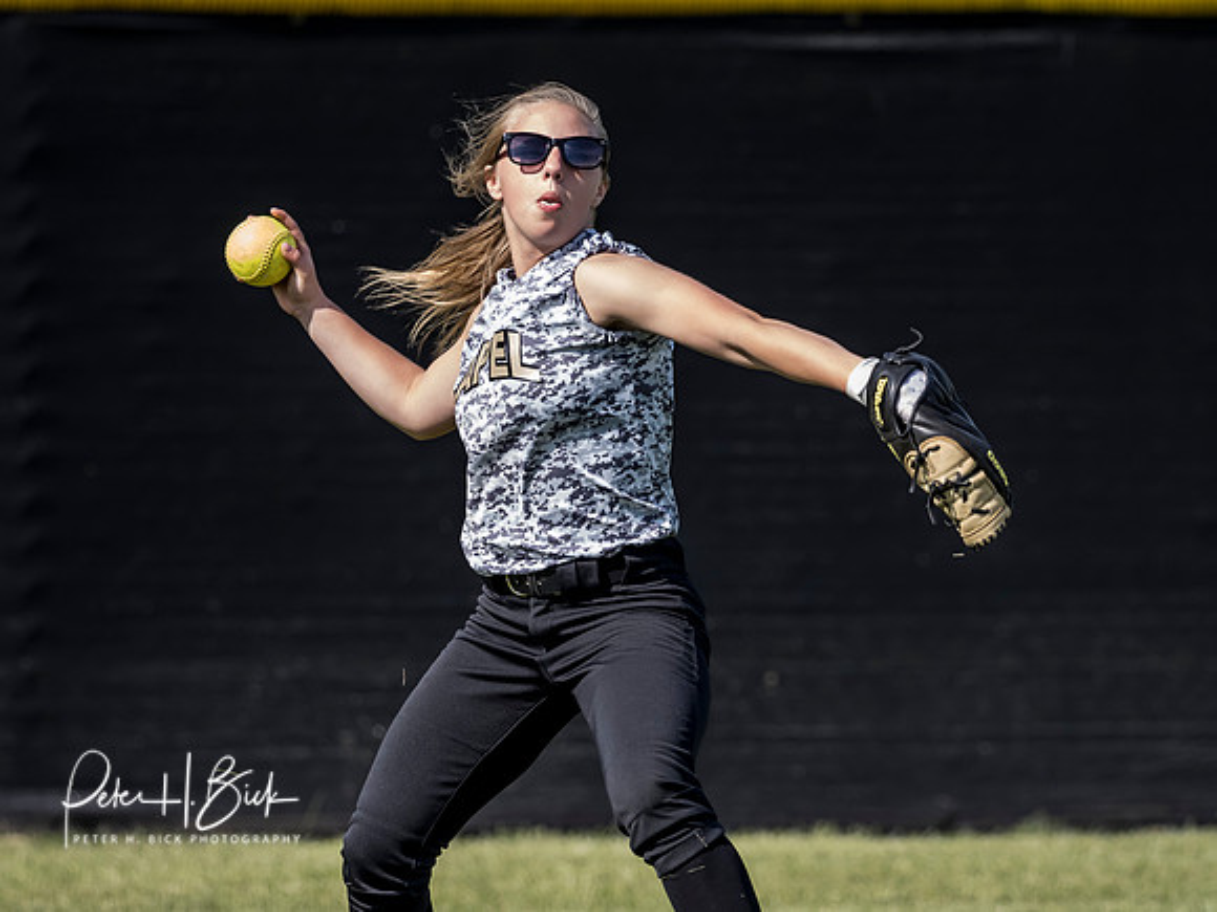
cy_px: 464
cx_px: 597
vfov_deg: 2.2
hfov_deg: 2.9
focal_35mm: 690
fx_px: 24255
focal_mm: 300
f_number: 4
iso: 800
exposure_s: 1/2000
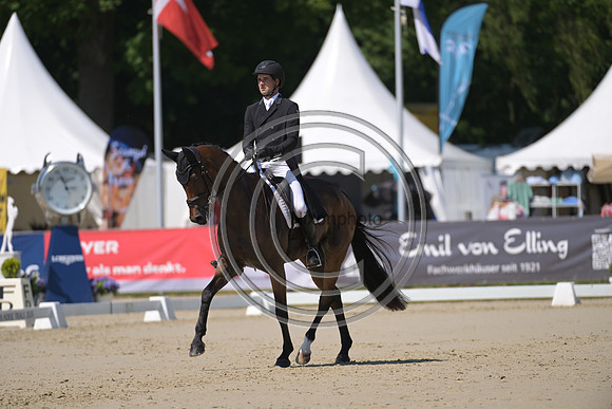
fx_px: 6461
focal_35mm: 380
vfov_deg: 3.6
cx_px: 306
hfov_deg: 5.4
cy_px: 204
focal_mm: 380
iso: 180
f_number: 5
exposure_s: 1/1250
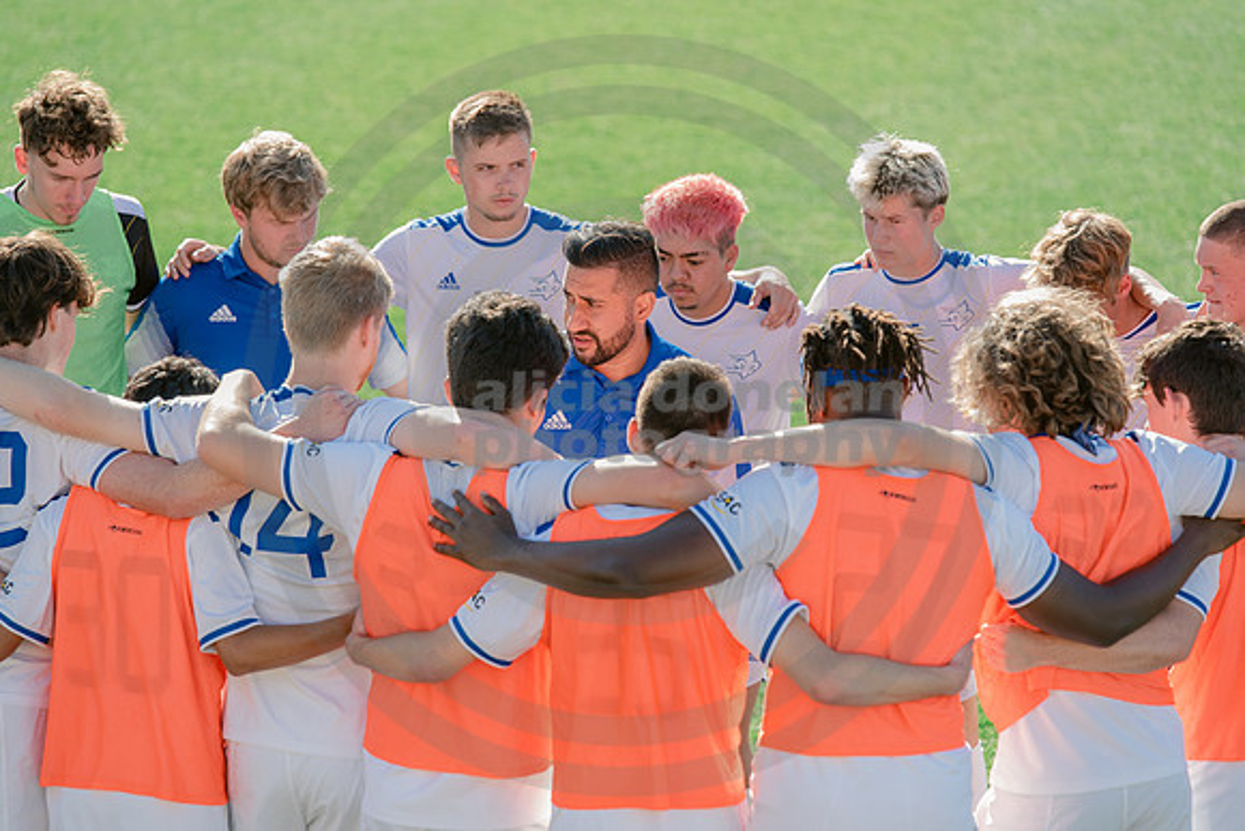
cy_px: 416
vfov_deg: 7.0
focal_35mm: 195
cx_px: 622
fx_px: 6745
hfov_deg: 10.5
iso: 640
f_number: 4.5
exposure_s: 1/1250
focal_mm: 195
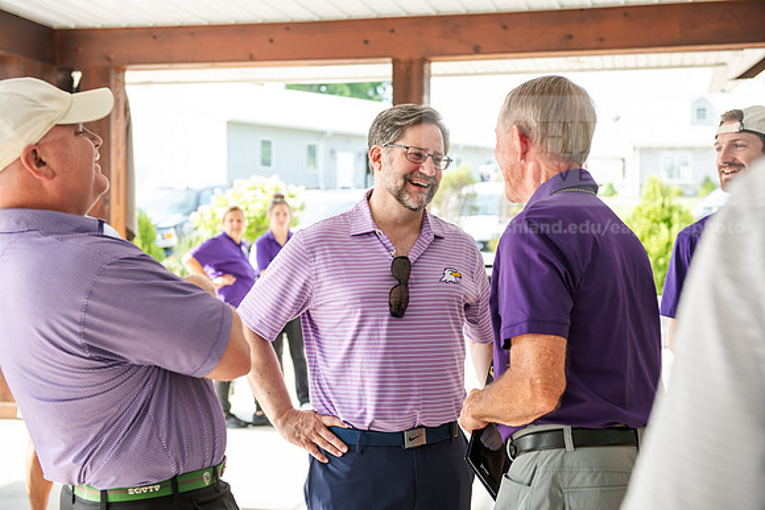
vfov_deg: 26.0
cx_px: 382
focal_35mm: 52
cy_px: 255
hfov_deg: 38.2
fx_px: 1105
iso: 320
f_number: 3.5
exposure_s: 1/250
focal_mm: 52
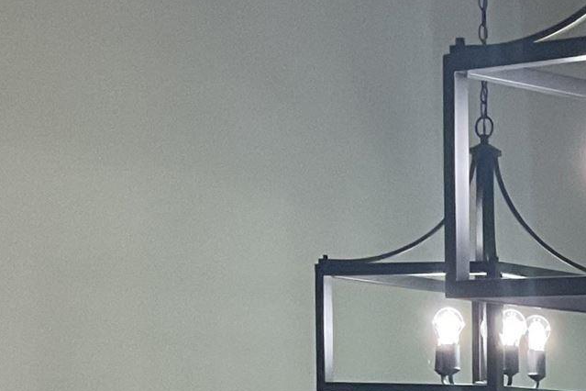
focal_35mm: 145
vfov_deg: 8.8
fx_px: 2360
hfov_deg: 12.9
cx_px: 1043
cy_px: 858
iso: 64
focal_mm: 3
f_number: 1.8
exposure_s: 1/120
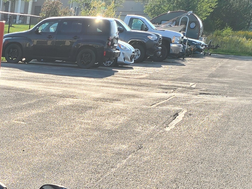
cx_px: -88
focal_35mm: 89
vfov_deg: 14.3
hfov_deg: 20.0
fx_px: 648
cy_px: 356
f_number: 1.8
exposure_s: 1/315
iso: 12
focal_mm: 6.4
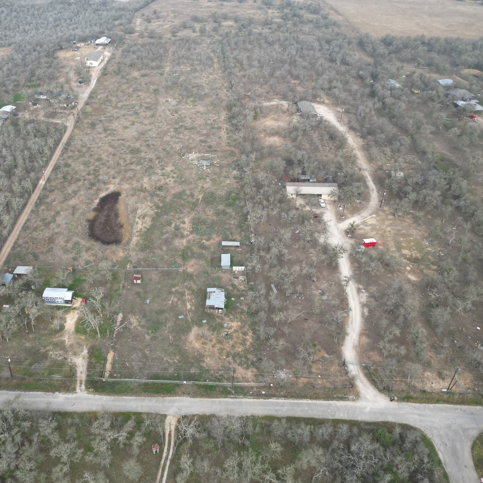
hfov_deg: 53.2
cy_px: 228
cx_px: 170
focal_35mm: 30
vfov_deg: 54.0
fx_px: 474
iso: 100
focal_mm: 6.72
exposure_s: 1/640
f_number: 1.7
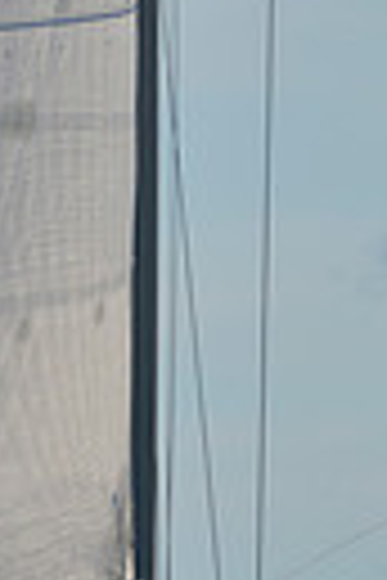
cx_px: 220
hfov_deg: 1.3
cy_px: 767
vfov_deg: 1.9
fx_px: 17398
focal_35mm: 1079
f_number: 4.5
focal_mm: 240
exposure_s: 1/2500
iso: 280
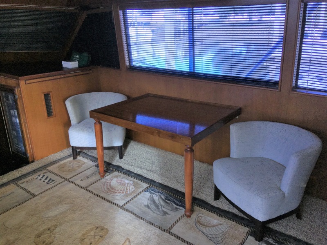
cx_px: 164
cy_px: 122
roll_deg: +0.8
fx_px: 274
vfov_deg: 48.2
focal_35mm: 29
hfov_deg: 61.7
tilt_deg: -20.9
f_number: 2.2
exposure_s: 1/74
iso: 25
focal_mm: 4.15
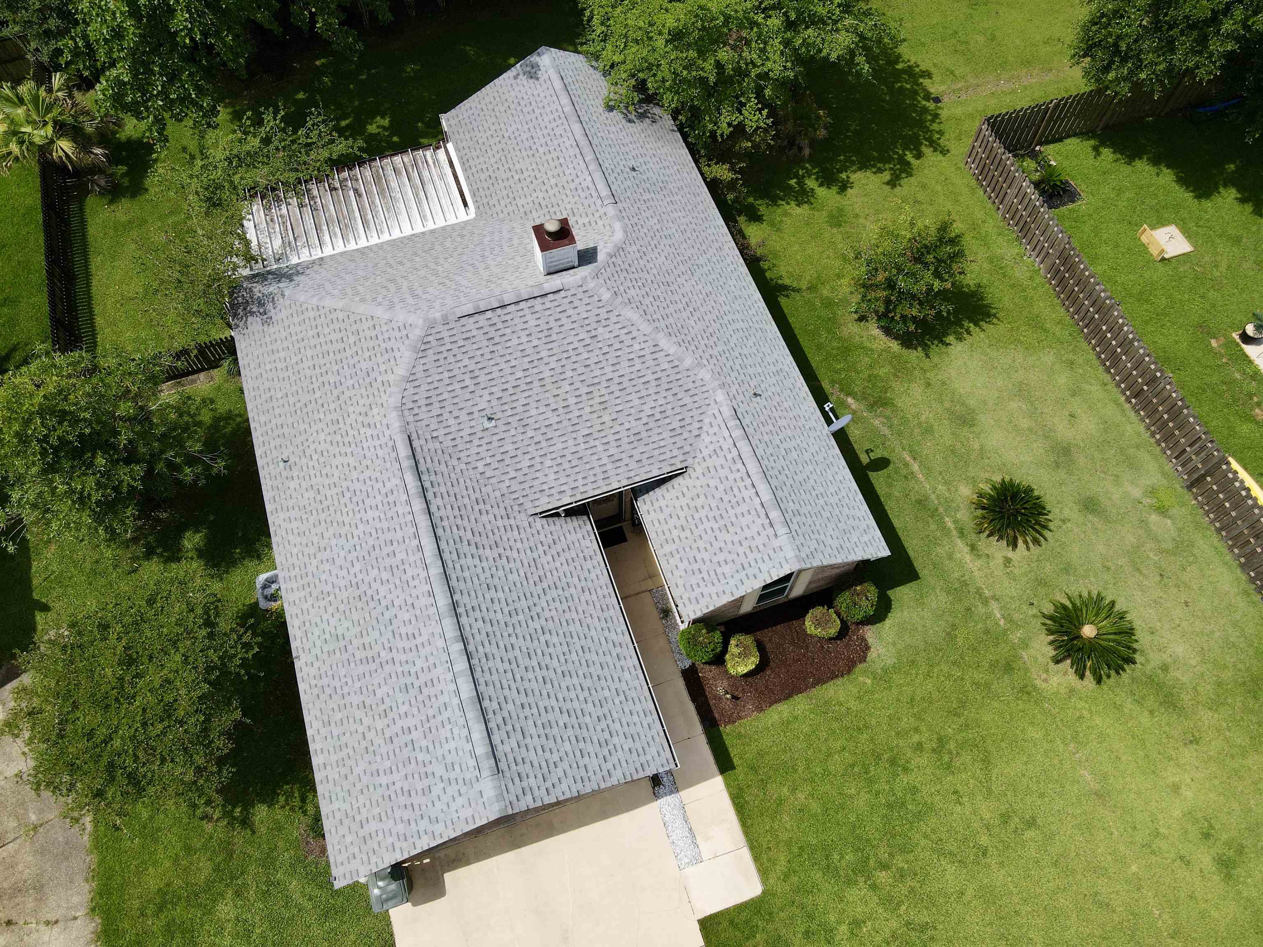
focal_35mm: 24
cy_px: 474
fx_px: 876
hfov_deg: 71.6
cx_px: 632
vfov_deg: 56.8
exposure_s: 1/1000
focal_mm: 4.5
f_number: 2.8
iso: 100
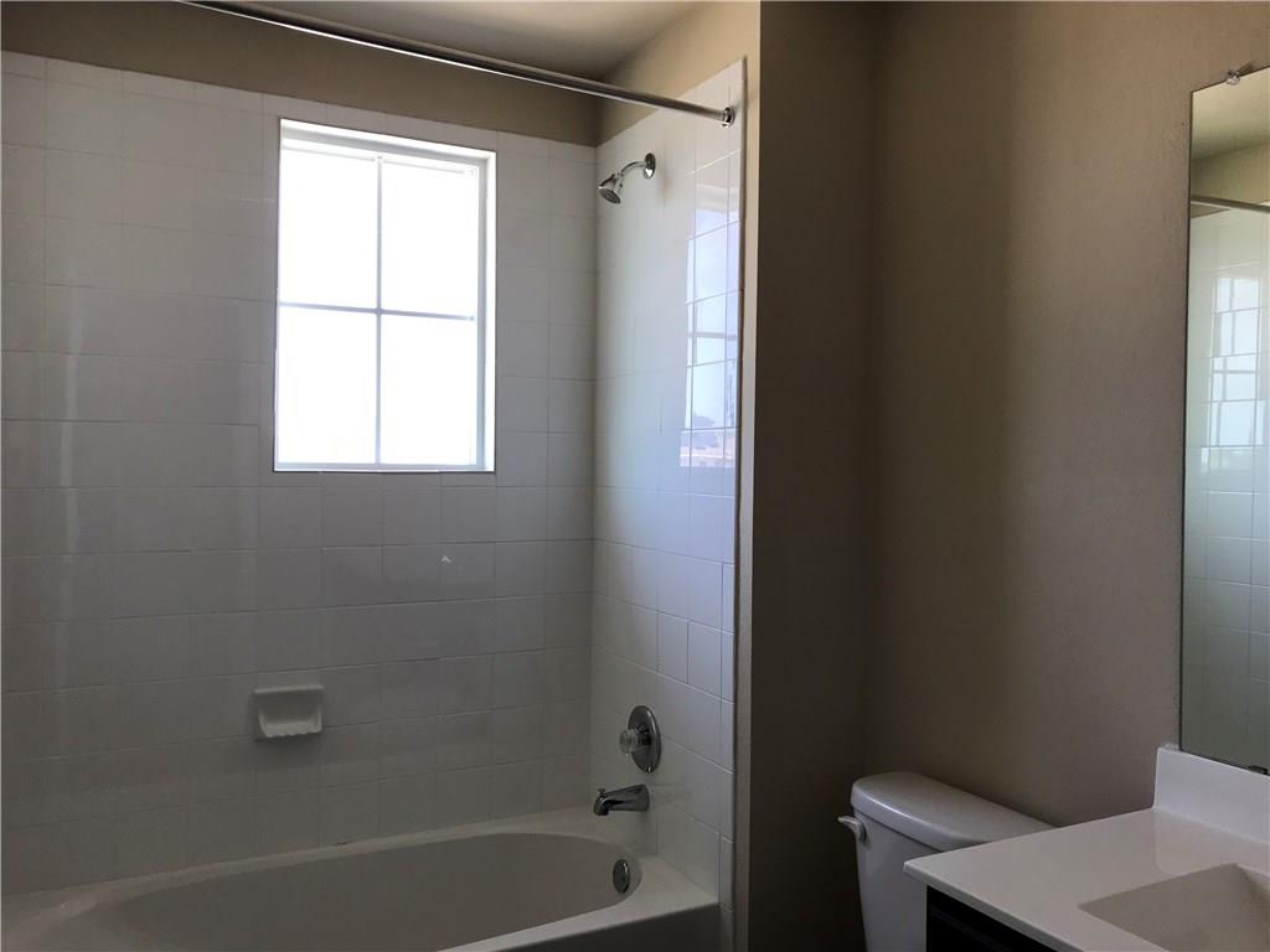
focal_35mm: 28
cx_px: 635
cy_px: 476
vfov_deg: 49.7
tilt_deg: +0.1
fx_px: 1027
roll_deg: -0.9
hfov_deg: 63.4
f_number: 1.8
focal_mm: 3.99
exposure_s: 1/60
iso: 25
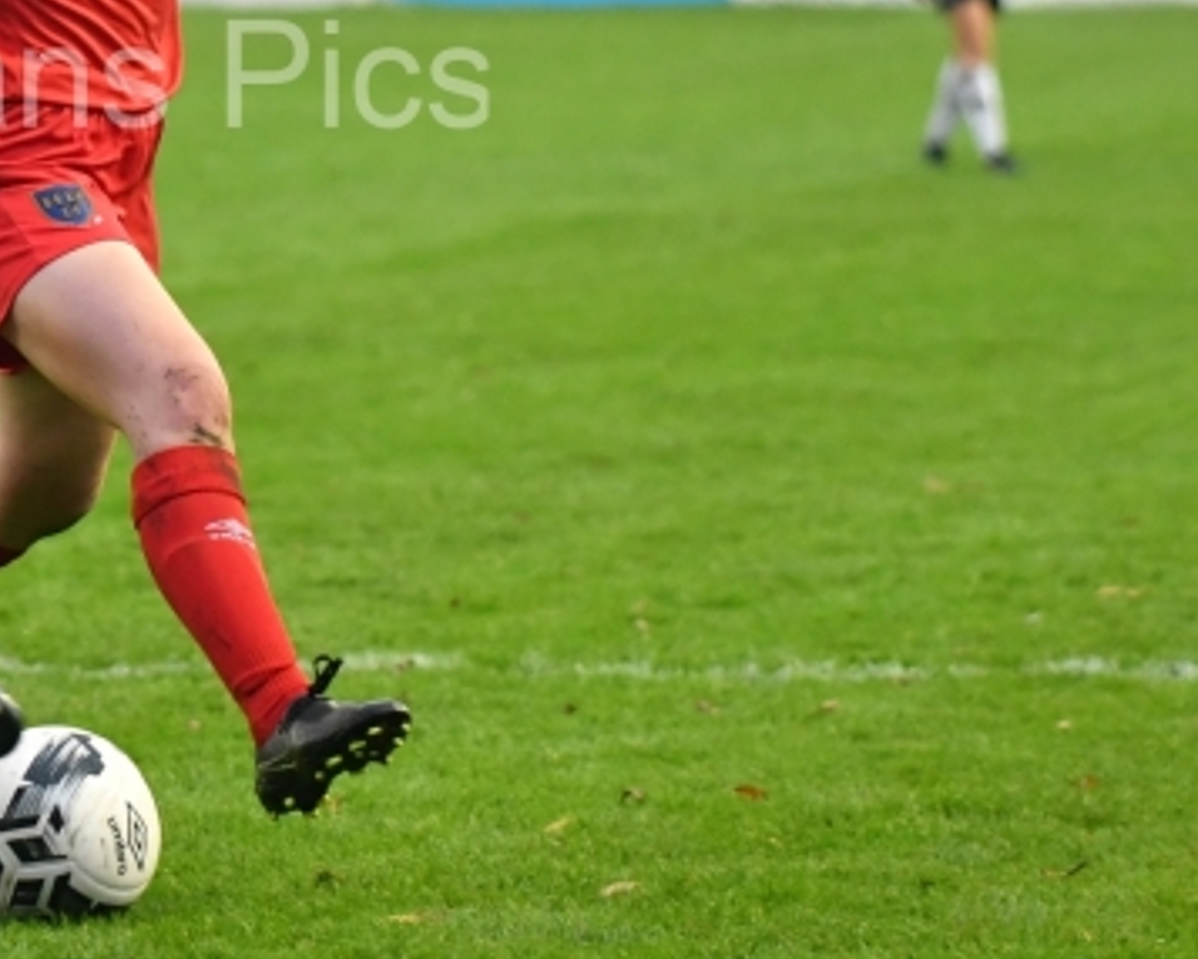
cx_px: -74
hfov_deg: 5.0
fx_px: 13729
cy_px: 92
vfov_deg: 4.0
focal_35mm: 387
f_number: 2.8
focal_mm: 92
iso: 2200
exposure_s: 1/1000
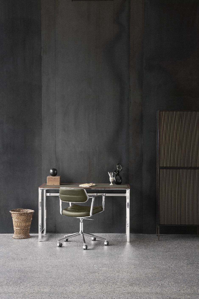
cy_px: 150
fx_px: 580
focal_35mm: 70
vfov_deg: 28.8
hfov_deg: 19.5
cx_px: 100
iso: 320
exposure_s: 1/20
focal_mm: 70
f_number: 8
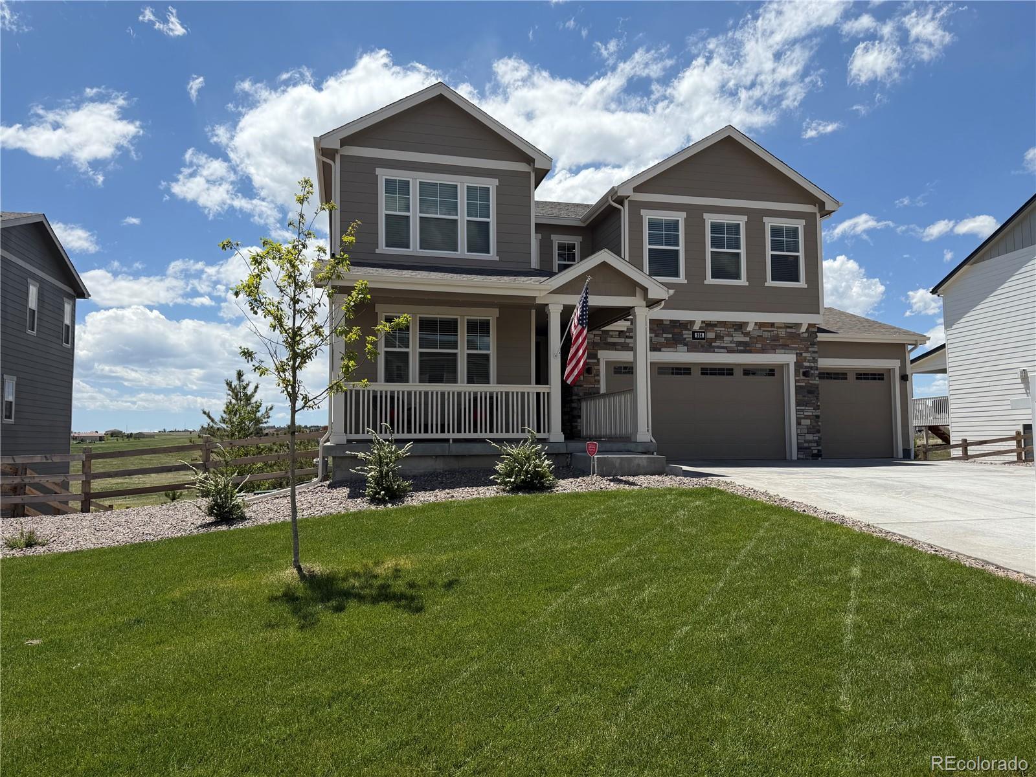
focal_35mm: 24
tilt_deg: +3.7
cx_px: 518
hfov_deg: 71.6
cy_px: 388
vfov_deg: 56.8
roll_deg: +0.7
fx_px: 718
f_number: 1.78
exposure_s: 1/7353
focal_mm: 6.76
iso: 80
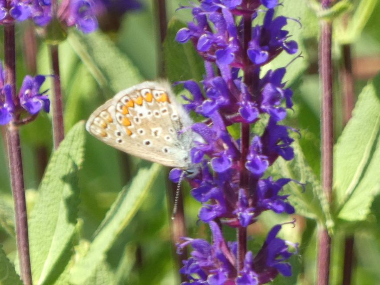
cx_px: 190
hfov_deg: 1.7
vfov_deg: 1.2
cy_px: 142
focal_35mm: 1200
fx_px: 13175
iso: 200
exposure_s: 1/125
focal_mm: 215
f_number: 5.9
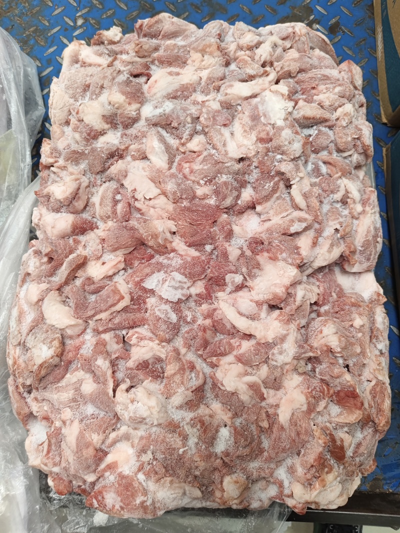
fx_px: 370
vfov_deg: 71.6
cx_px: 200
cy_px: 266
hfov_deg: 56.8
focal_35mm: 24
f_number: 1.88
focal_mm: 5.56
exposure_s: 1/50
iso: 329
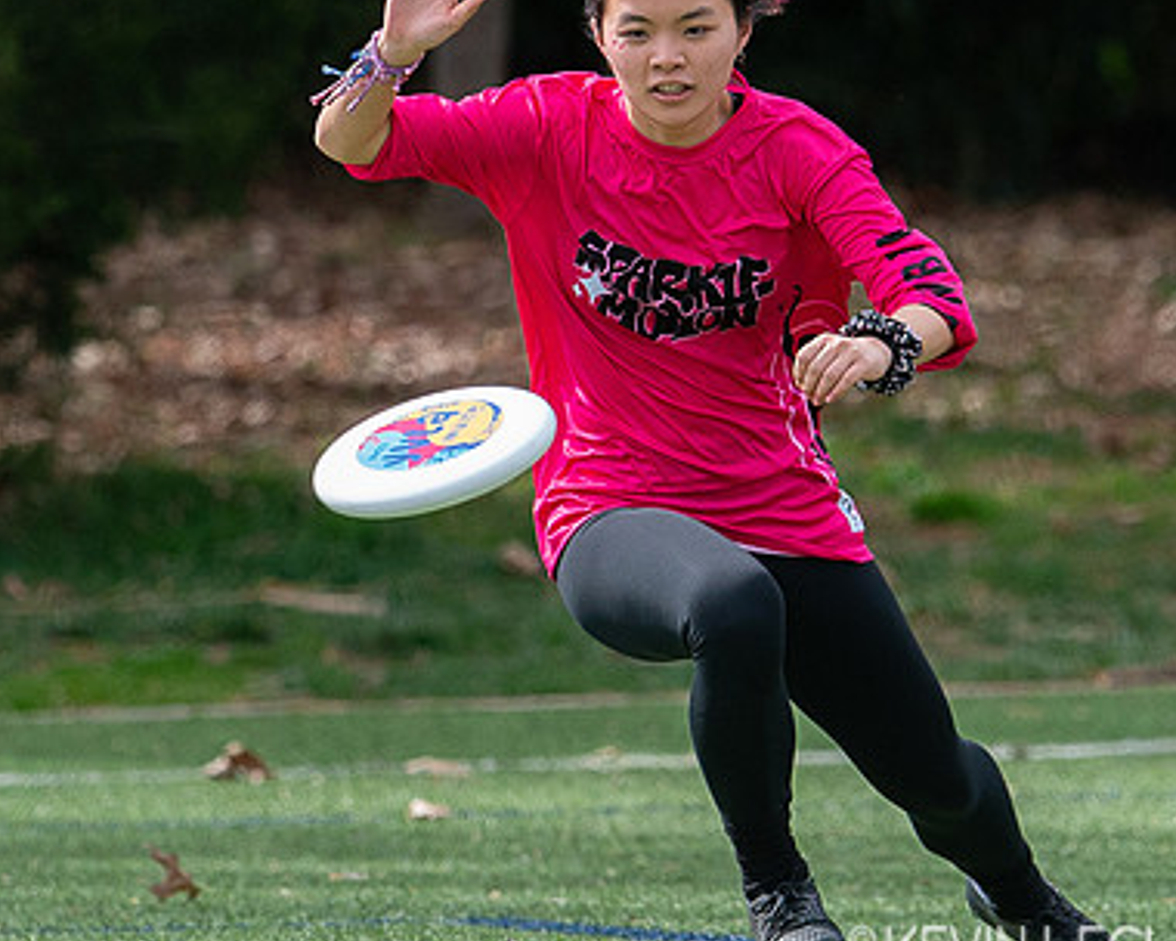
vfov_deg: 1.2
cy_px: 319
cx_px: 601
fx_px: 44585
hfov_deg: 1.5
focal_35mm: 1281
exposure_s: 1/4000
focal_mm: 400
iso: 1250
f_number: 4
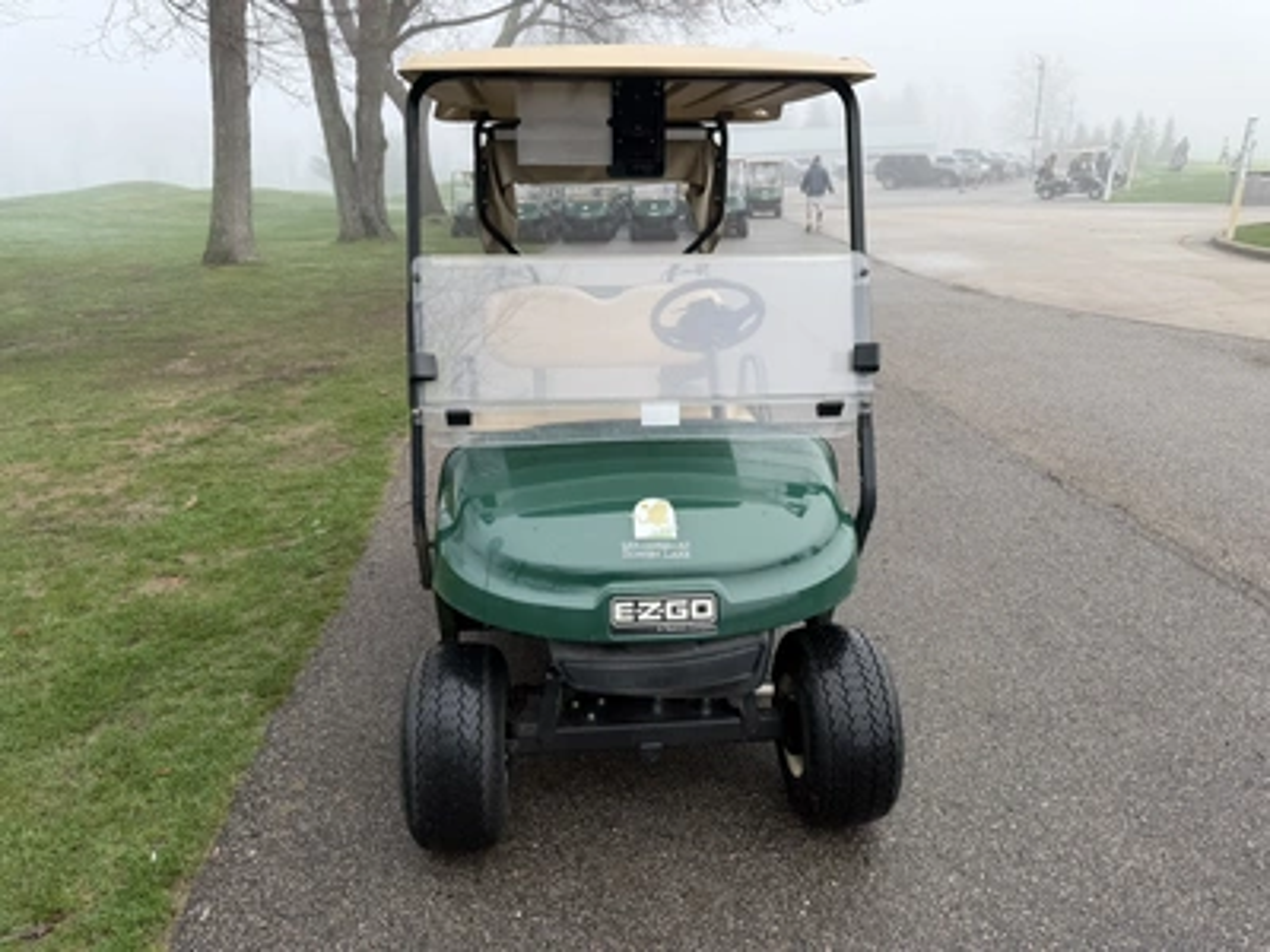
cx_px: 635
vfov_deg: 56.8
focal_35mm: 24
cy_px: 476
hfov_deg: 71.6
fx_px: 881
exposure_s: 1/888
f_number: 1.78
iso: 80
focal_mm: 6.76
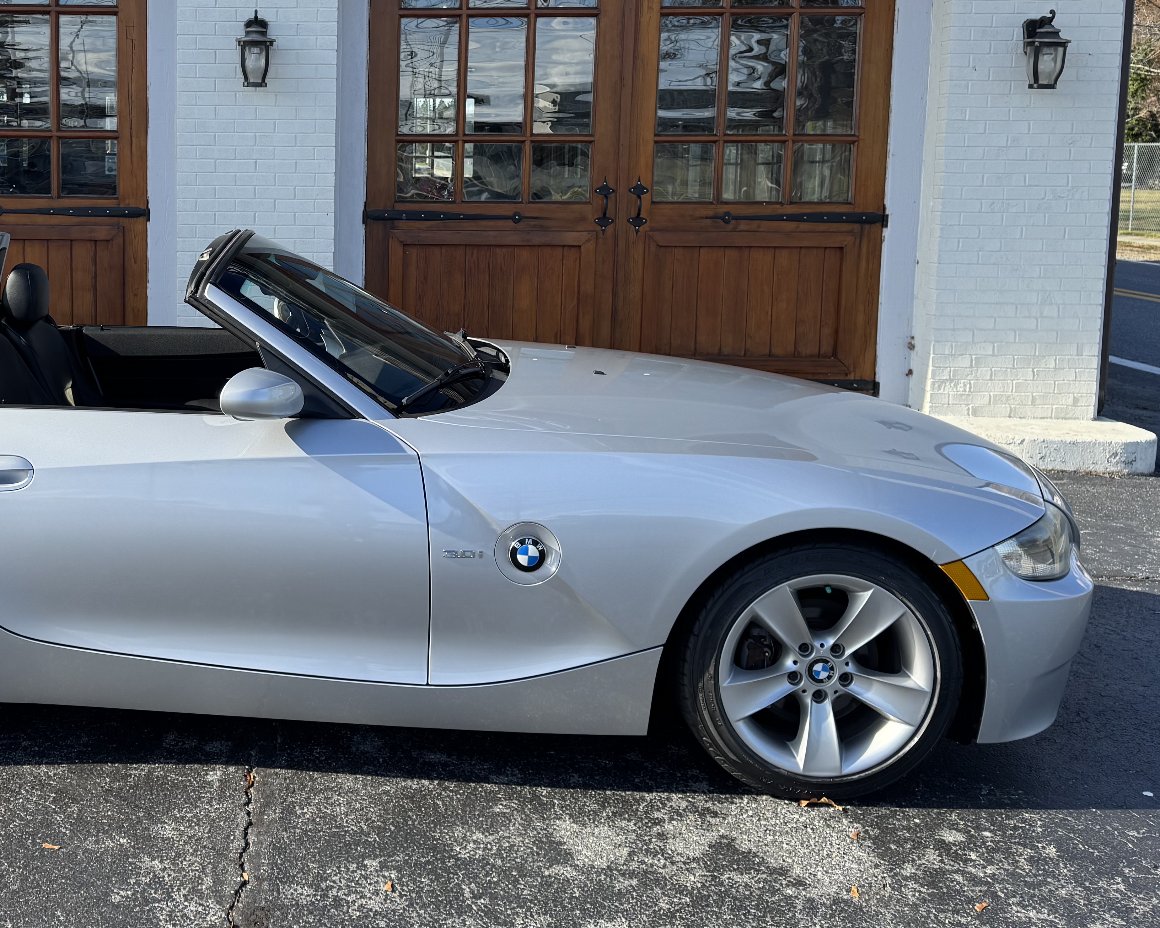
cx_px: 263
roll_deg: -0.5
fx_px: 1408
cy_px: 313
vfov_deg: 36.1
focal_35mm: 41
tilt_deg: -7.3
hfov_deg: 43.1
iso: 80
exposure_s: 1/1767
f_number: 1.78
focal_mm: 6.76
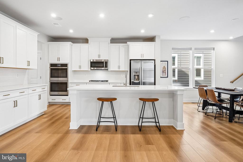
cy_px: 81
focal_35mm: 21
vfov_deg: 59.5
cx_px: 122
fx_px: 142
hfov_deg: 81.2
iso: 640
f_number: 8
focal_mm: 21
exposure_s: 1/40
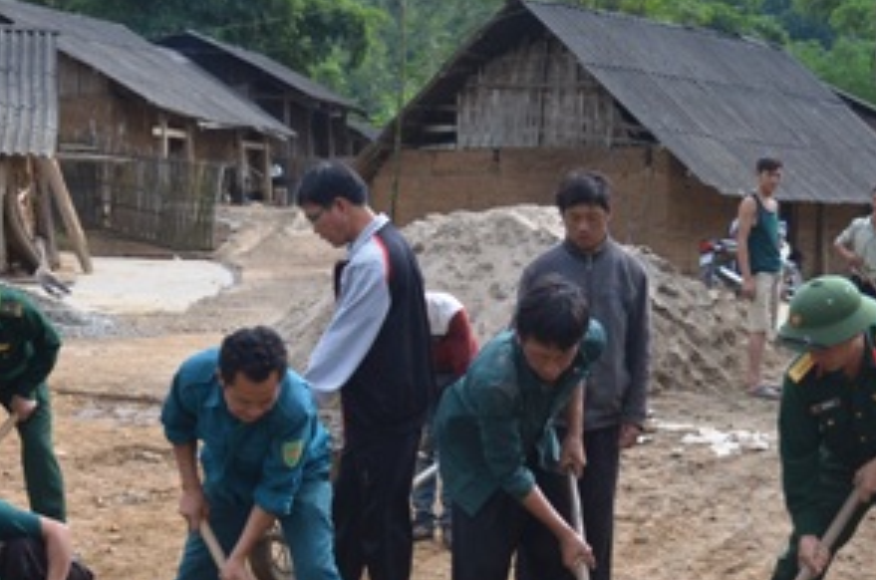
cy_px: 493
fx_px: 1748
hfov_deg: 28.1
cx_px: 359
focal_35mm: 72
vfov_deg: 18.6
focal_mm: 22
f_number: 4
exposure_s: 1/500
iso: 100
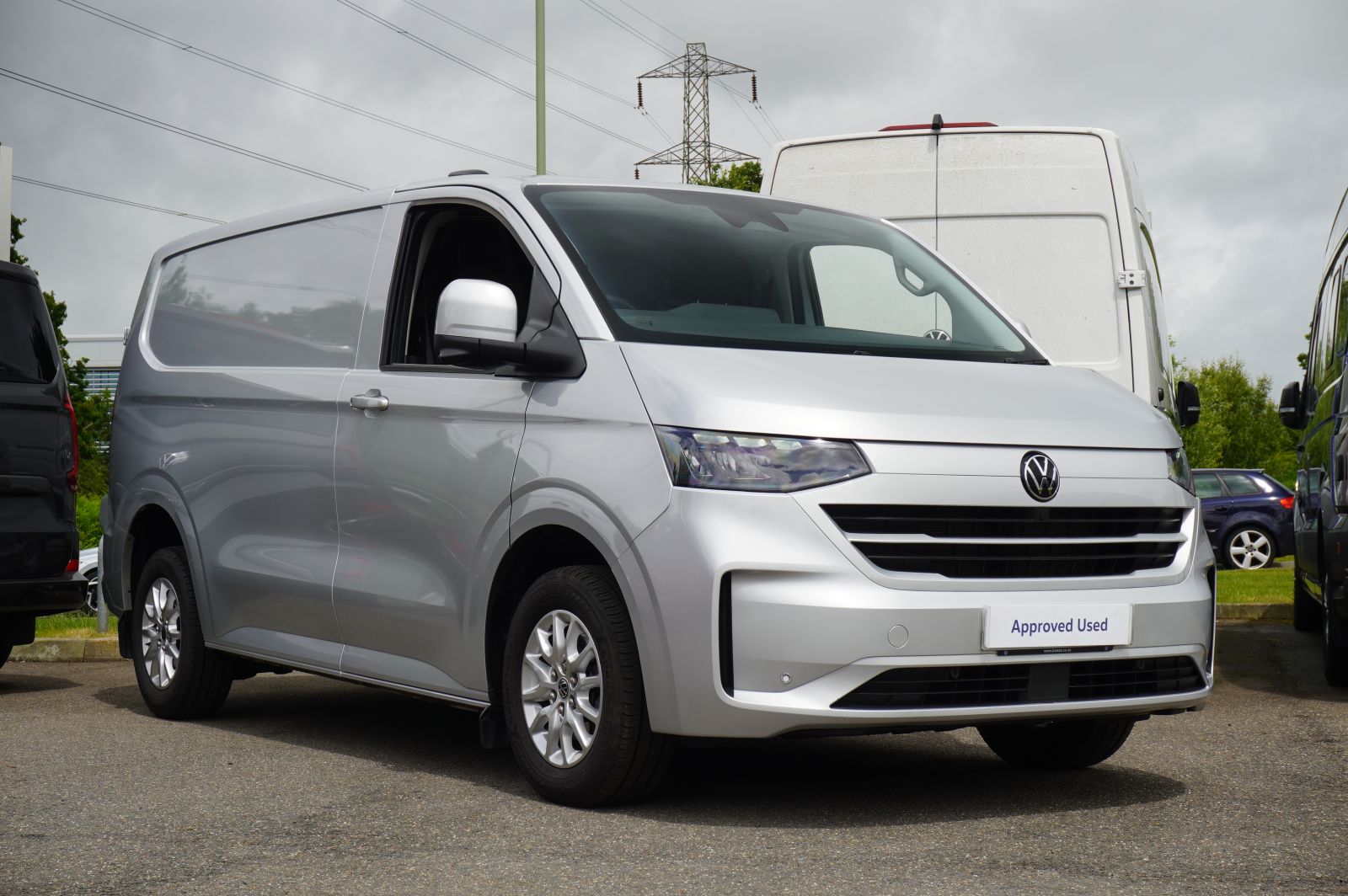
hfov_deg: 34.2
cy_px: 448
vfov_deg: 23.1
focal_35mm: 58
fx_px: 2189
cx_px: 674
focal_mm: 39
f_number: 9
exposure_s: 1/100
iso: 100
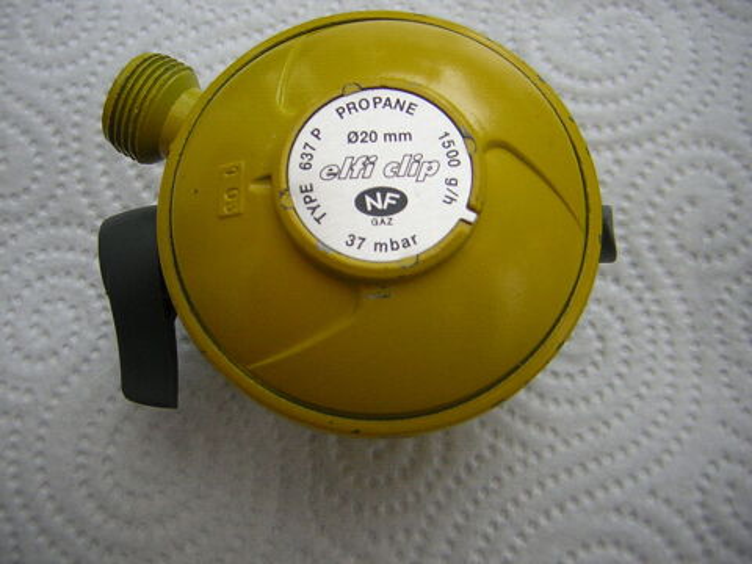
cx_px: 376
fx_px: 782
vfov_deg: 39.7
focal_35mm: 36
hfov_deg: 51.4
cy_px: 282
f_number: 2.6
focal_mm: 4.7
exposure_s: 1/103
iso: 50
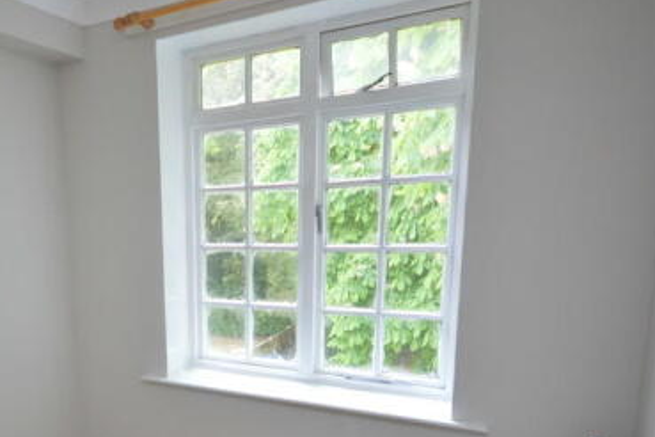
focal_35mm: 32
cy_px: 320
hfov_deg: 55.1
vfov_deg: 40.1
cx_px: 142
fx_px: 582
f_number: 4.5
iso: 500
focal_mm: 12
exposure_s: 1/60
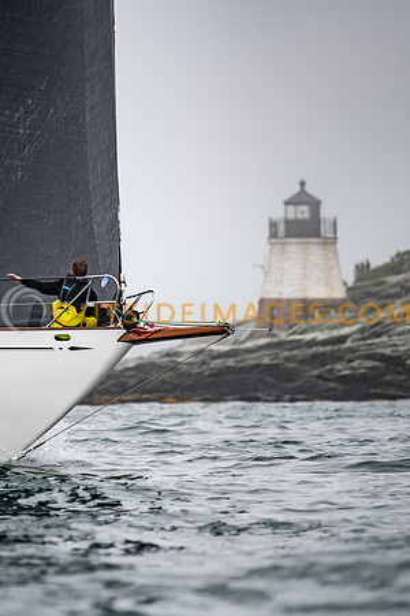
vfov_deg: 4.5
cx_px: 44
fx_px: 7760
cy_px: 306
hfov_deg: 3.0
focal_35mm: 454
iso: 250
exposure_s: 1/2500
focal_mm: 300
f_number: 4
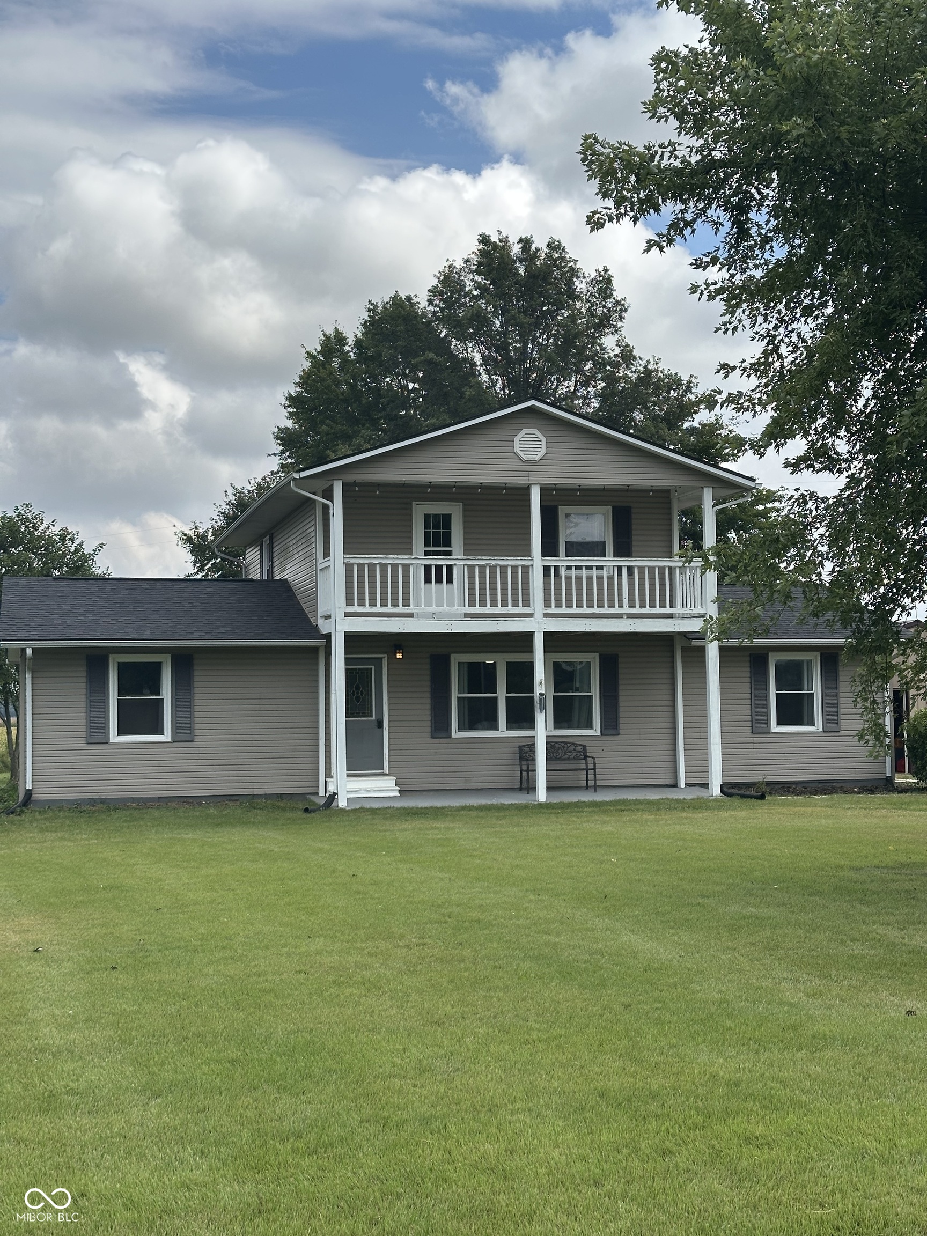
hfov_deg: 30.3
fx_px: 1714
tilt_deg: +3.4
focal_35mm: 48
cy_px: 618
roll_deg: -0.5
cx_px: 464
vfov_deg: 39.7
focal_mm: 6.86
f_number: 1.78
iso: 64
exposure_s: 1/4184
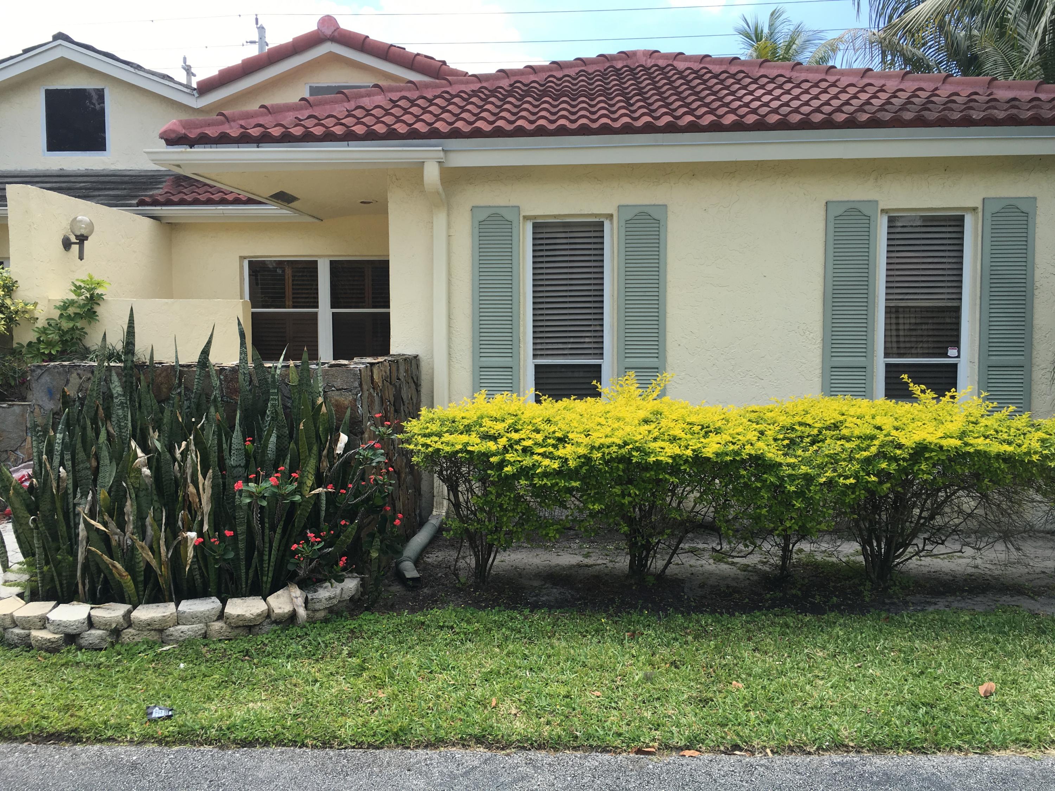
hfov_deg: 61.7
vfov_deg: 48.2
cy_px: 396
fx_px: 884
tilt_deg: -3.2
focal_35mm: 29
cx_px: 528
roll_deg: -0.3
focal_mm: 4.15
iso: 25
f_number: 2.2
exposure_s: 1/635
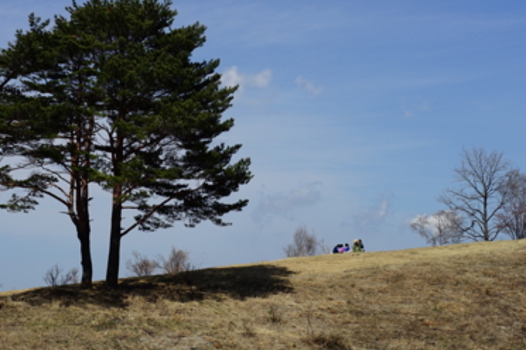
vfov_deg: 15.8
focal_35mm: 86
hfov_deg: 23.5
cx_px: 180
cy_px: 60
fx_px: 1256
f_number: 8
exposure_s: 1/400
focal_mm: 50
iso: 100
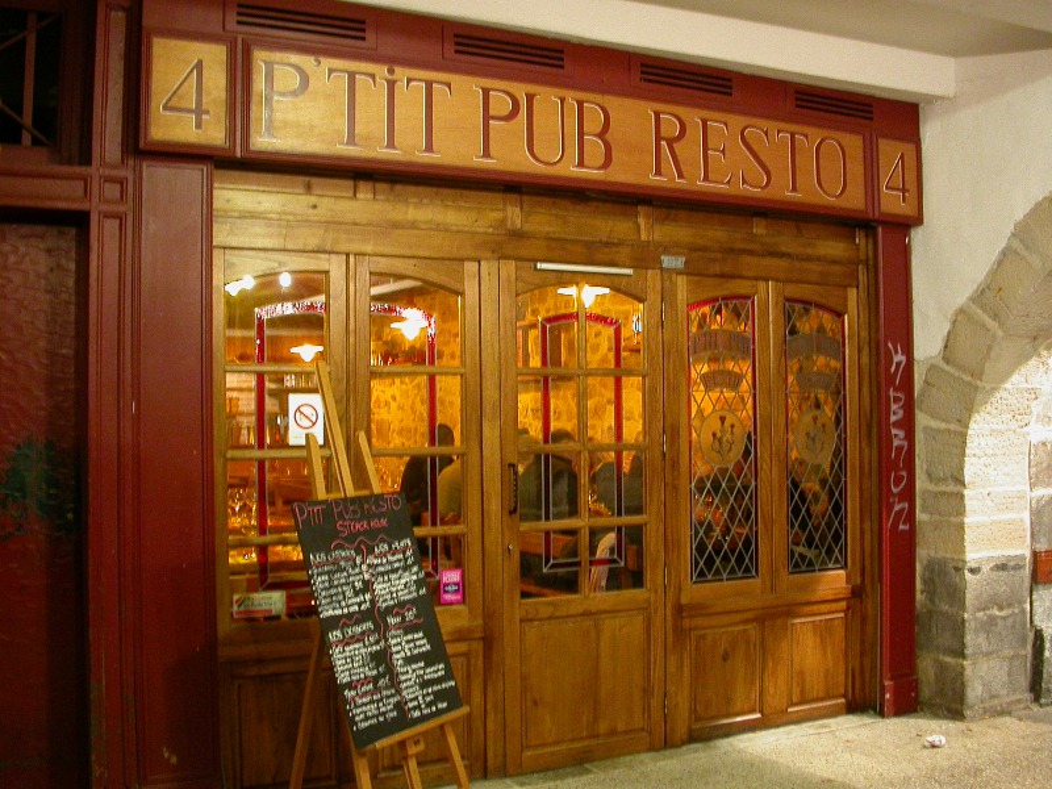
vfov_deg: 37.7
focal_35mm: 38
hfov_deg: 49.0
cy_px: 394
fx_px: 1155
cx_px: 526
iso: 193
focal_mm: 7.85
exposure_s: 1/3.5
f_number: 2.6
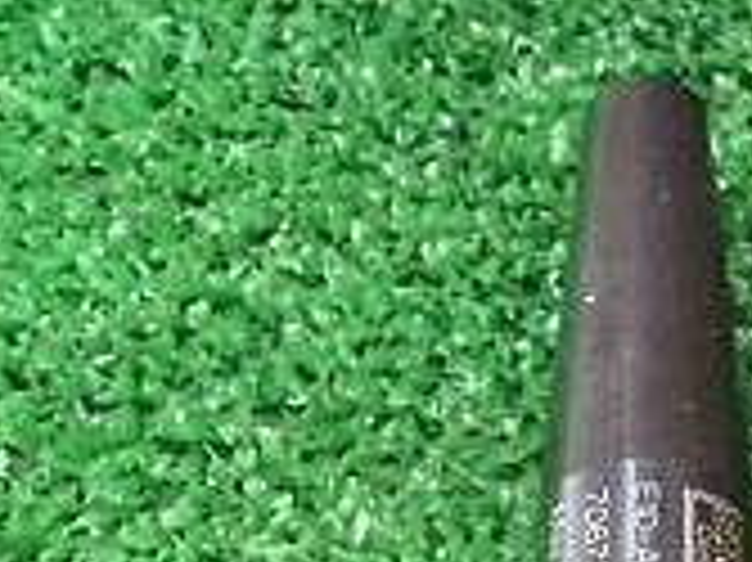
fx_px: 2583
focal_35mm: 119
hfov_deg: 16.4
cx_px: 635
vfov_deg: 11.4
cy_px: 1070
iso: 800
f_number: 2.9
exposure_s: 1/40
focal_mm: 5.5
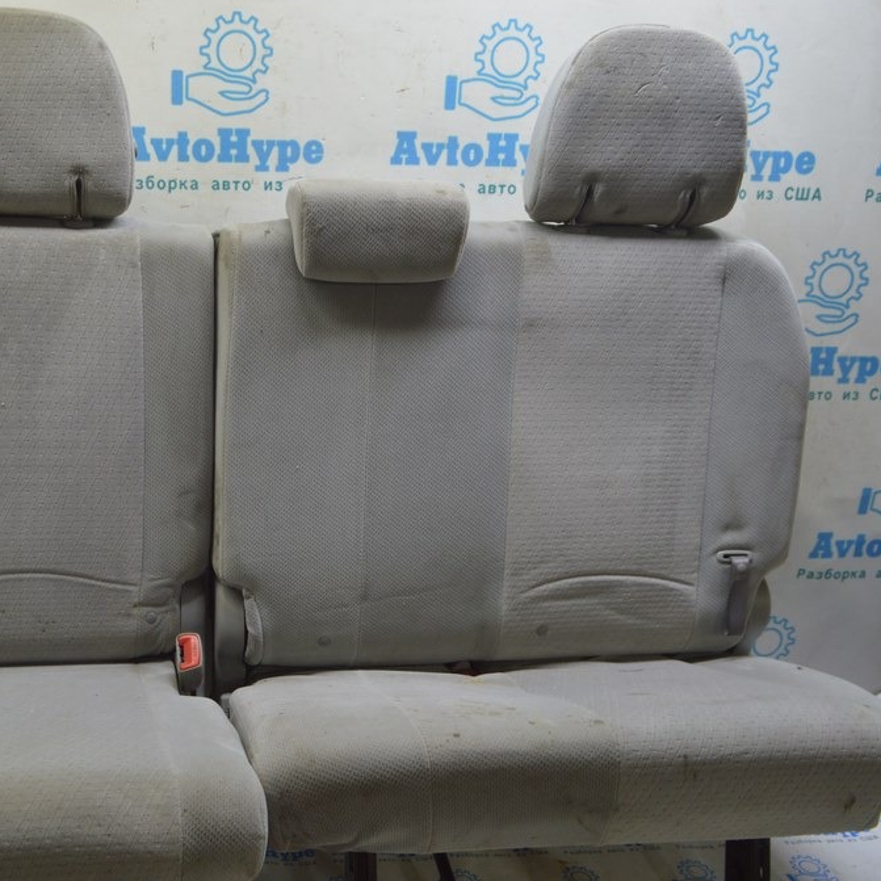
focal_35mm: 35
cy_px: 439
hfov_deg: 45.4
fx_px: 1008
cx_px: 211
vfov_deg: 47.2
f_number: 5.6
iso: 400
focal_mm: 18
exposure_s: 1/20
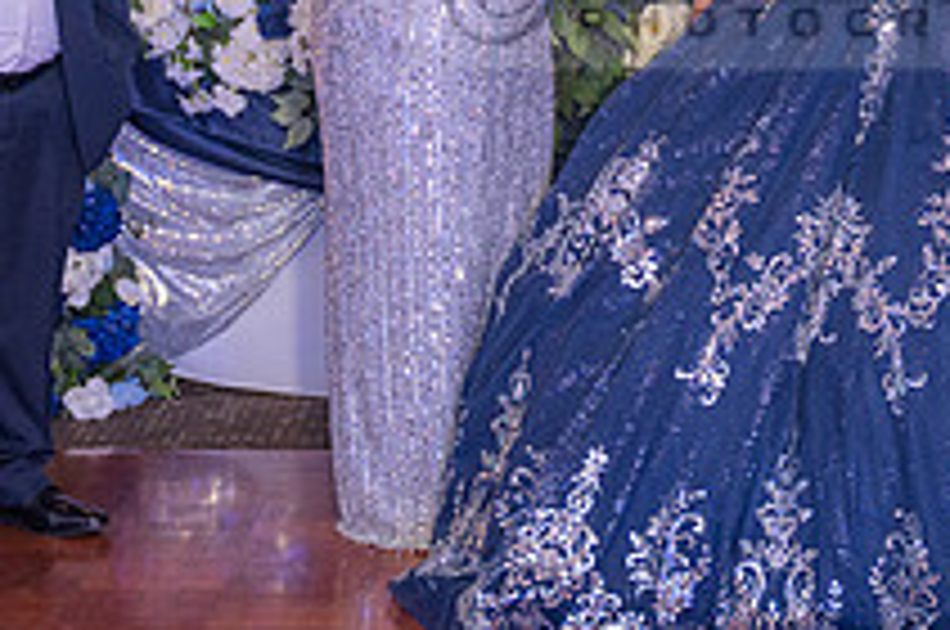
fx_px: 3557
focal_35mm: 135
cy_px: -38
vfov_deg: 10.0
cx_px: 801
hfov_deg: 15.1
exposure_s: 1/200
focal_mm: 49
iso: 1250
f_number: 2.8
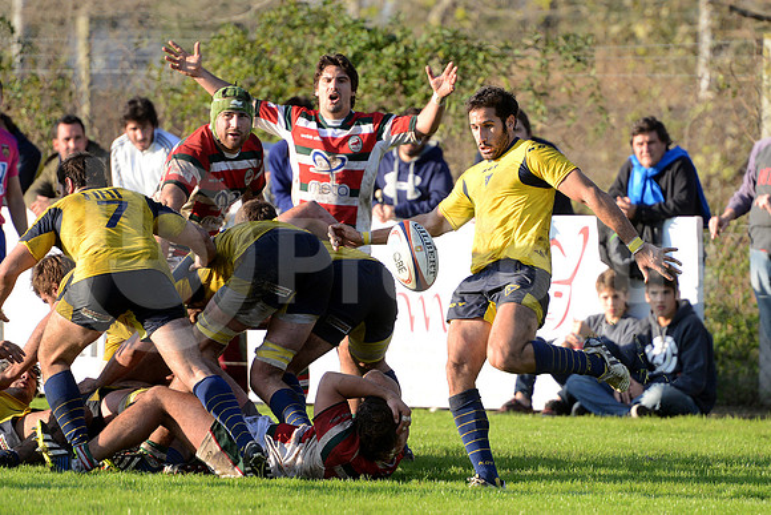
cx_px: 386
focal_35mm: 270
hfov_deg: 7.6
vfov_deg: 5.1
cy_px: 258
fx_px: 5784
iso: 800
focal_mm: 270
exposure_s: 1/1000
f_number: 4
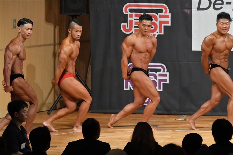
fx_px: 1844
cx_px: 116
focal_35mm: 285
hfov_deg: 7.2
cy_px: 78
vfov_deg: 4.8
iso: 10000
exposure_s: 1/400
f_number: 5.6
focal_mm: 190
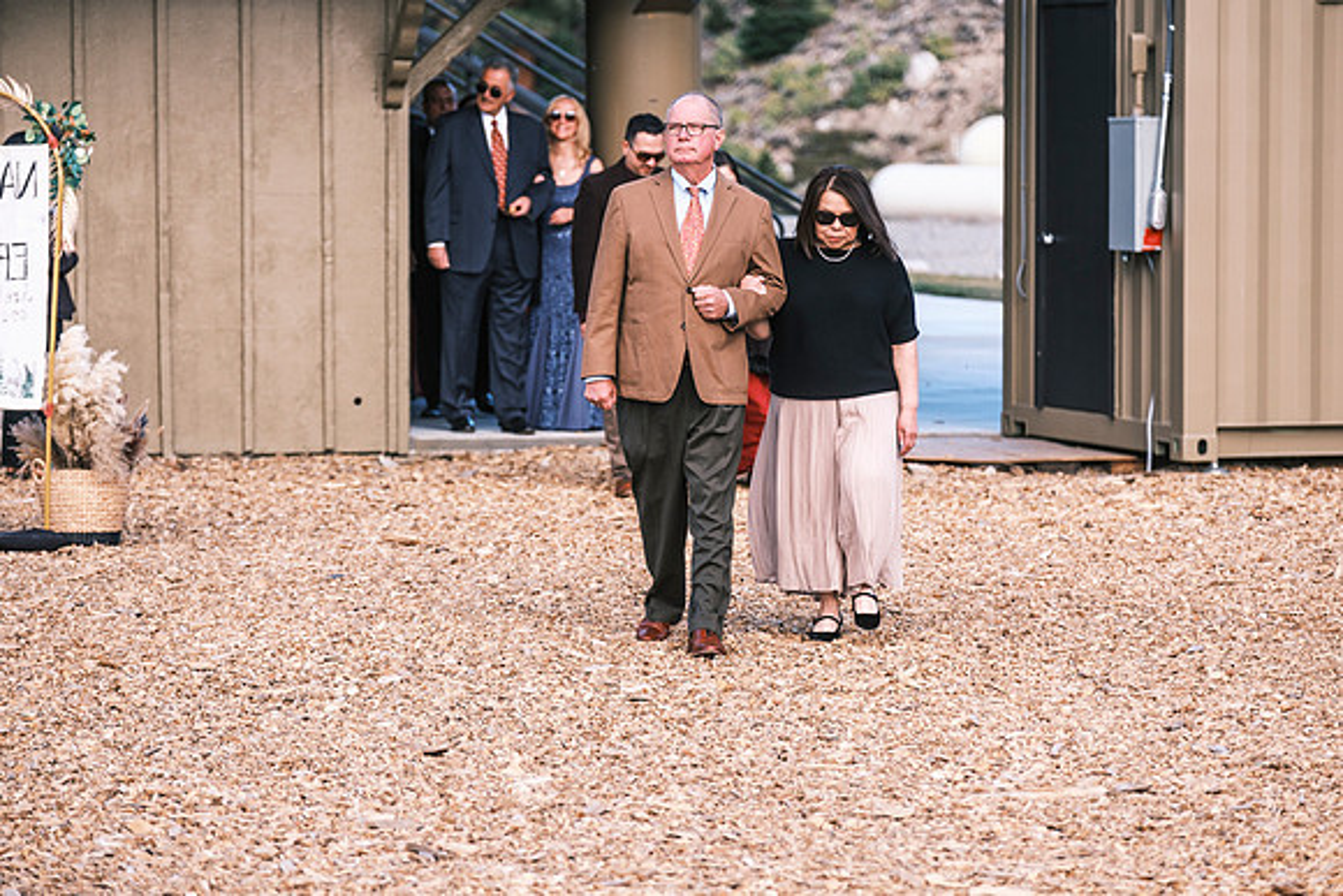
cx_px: 672
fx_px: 5709
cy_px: 448
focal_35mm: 153
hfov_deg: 13.4
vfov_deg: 9.0
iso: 400
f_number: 2.8
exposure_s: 1/680
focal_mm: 102.2
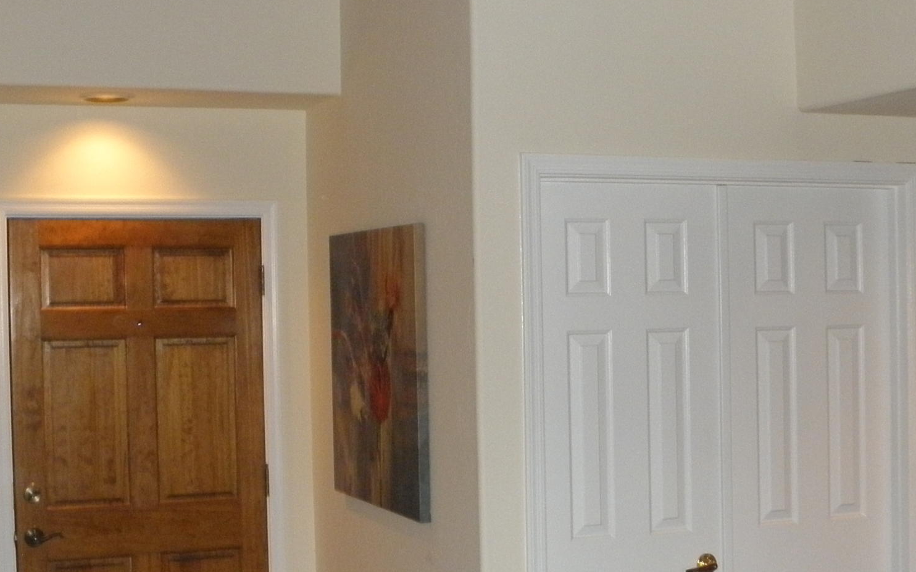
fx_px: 1498
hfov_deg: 33.9
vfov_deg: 21.6
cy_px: 364
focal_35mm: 60
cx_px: 543
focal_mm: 5
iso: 250
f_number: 3.5
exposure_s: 1/30
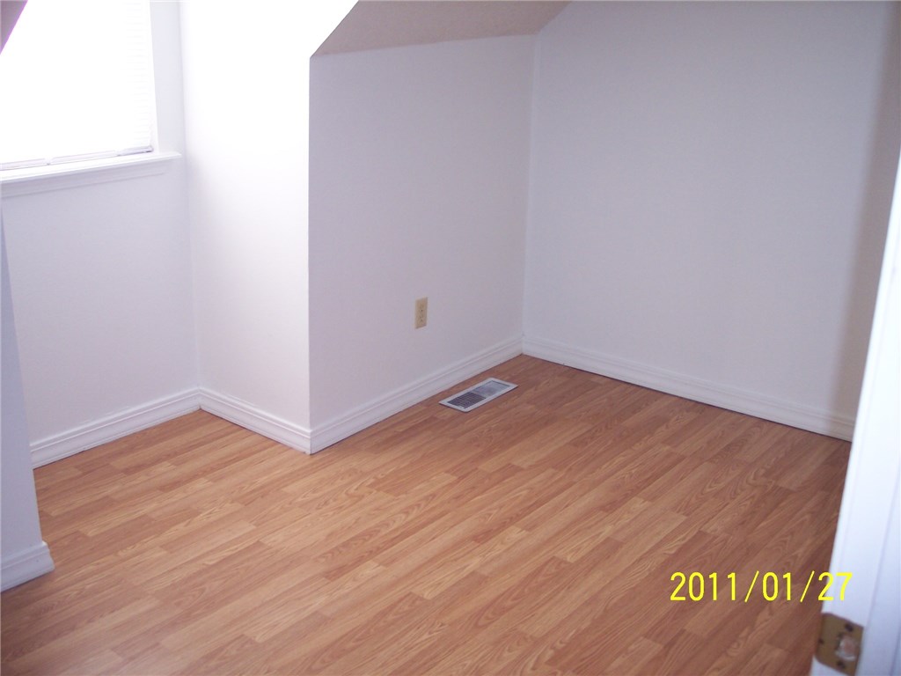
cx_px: 450
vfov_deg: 36.8
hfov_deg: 47.9
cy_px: 338
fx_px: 1015
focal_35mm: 39
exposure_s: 1/60
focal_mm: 8
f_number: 2.8
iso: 140
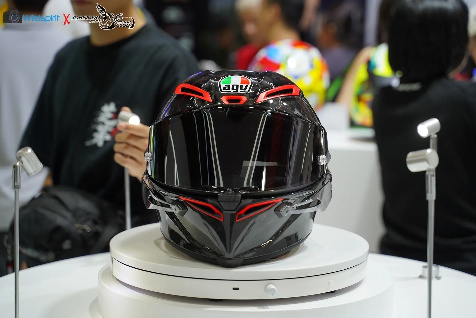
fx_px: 992
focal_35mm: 75
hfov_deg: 27.0
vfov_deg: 18.2
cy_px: 159
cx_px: 238
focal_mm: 75
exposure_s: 1/160
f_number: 3.5
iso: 160
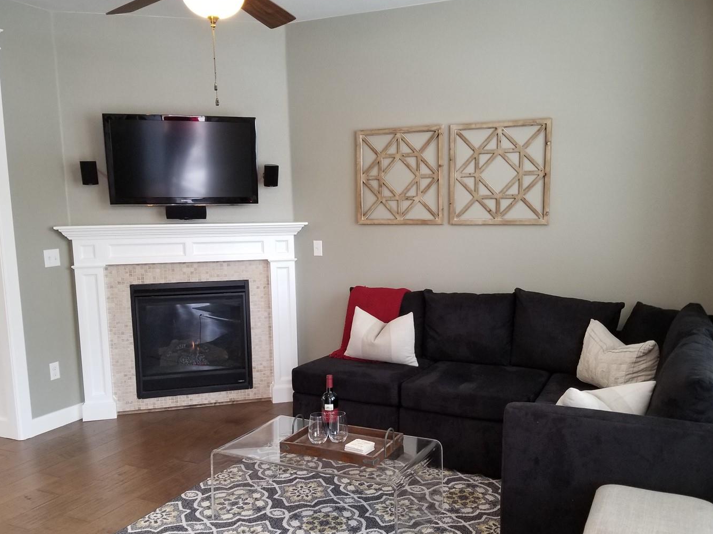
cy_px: 303
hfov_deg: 58.3
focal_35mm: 31
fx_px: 638
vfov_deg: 45.3
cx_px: 371
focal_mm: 4.3
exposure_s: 1/30
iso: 160
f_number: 1.7
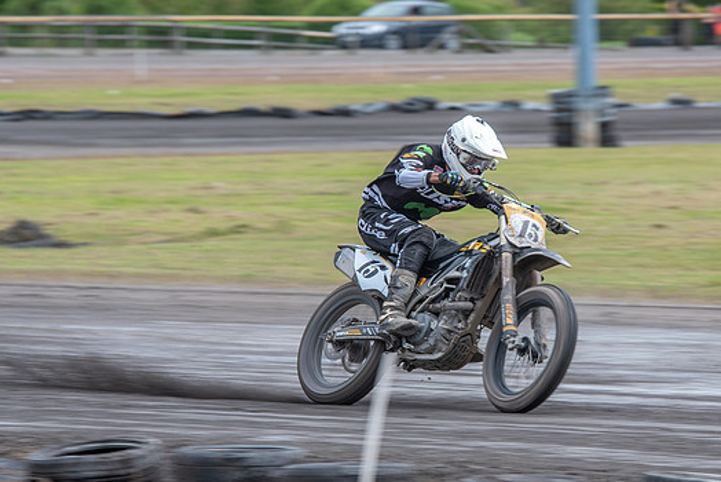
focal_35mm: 363
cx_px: 486
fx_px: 7274
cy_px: 279
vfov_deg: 3.8
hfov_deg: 5.7
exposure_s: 1/200
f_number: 8
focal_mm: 200
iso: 160
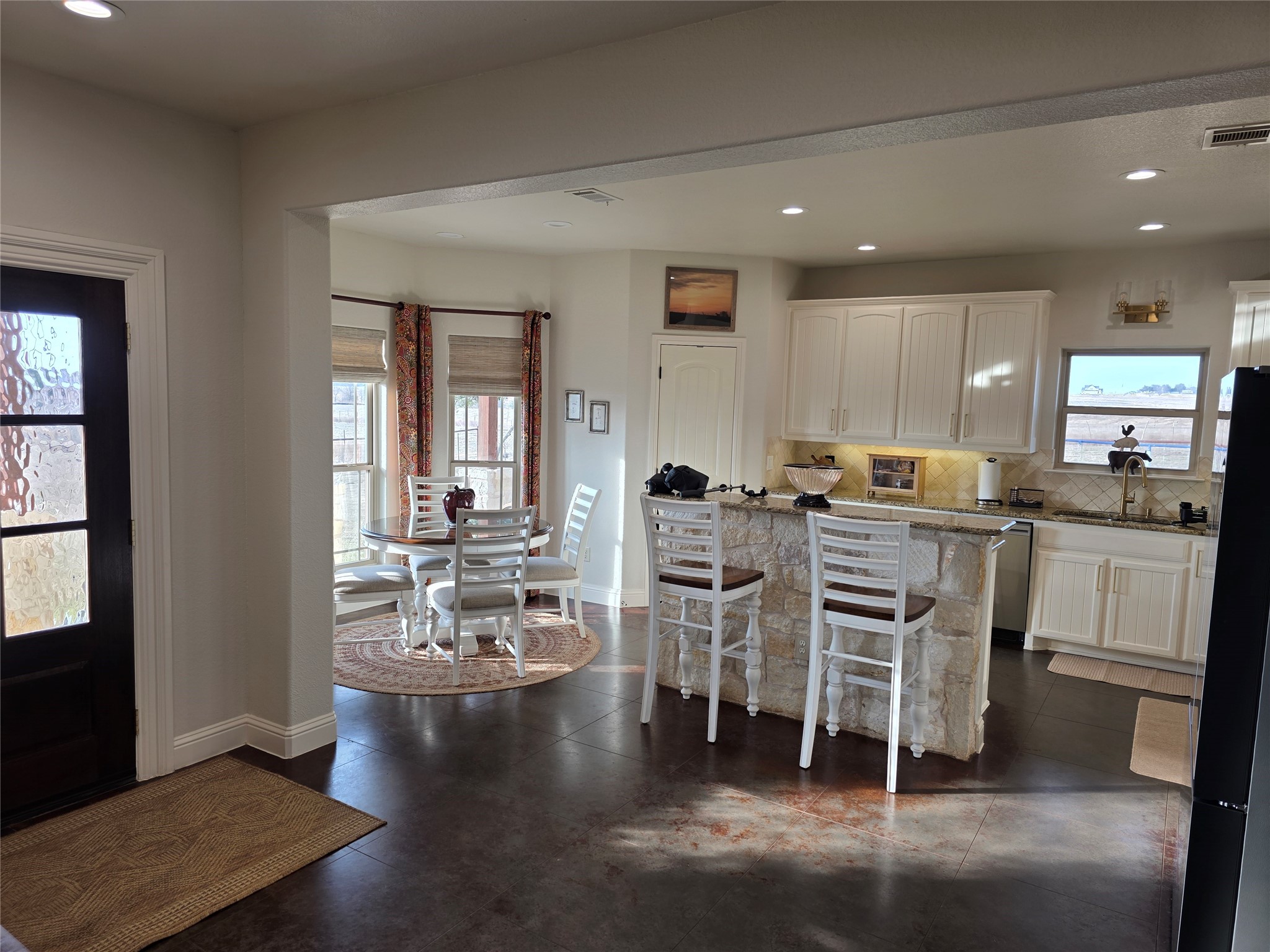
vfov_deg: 58.9
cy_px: 476
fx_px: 844
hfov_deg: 73.9
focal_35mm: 23
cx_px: 635
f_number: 1.7
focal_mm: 6.3
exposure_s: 1/50
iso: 16
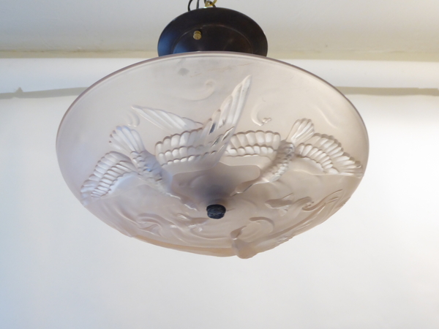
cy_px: 164
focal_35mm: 54
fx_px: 685
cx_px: 220
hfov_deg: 35.5
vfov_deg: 27.0
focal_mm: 9.6
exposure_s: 1/15
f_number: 4.1
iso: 400
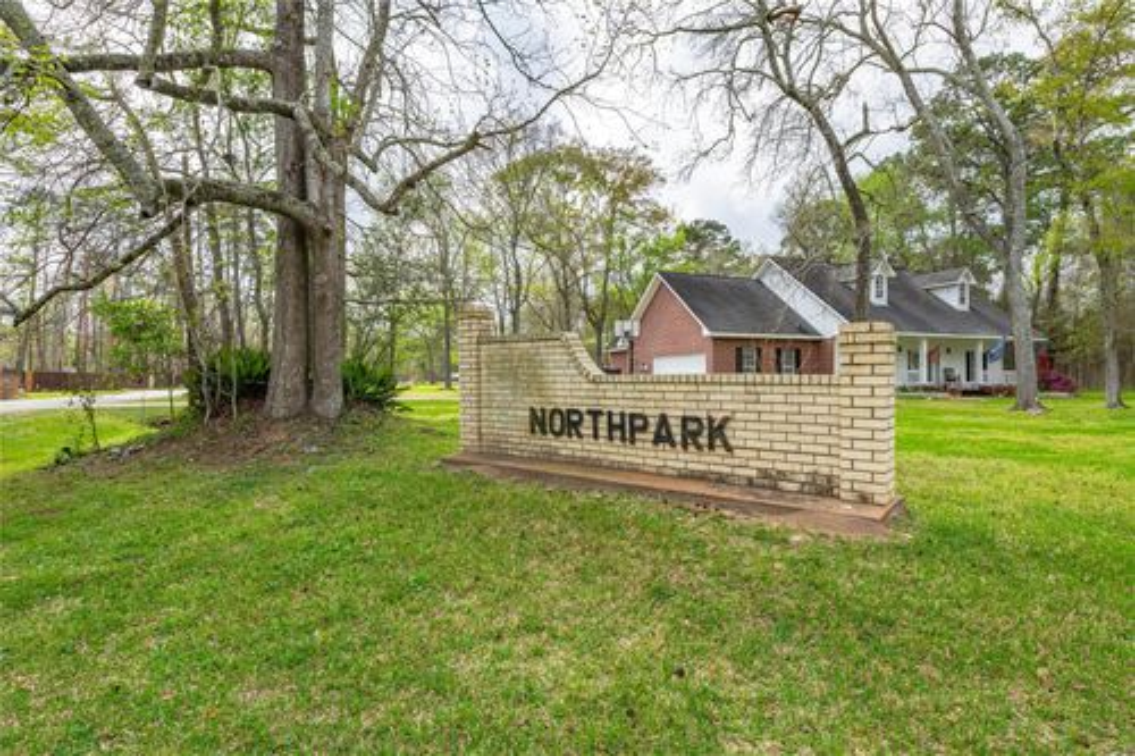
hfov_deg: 86.9
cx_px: 568
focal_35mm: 19
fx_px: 599
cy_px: 378
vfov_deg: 64.5
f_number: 11
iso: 100
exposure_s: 1/125
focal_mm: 19
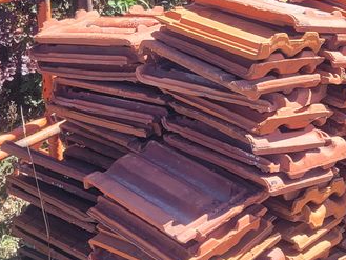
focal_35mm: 79
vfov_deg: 18.3
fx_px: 790
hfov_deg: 23.7
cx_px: 342
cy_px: 13
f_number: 1.8
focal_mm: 5.4
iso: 40
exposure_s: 1/836
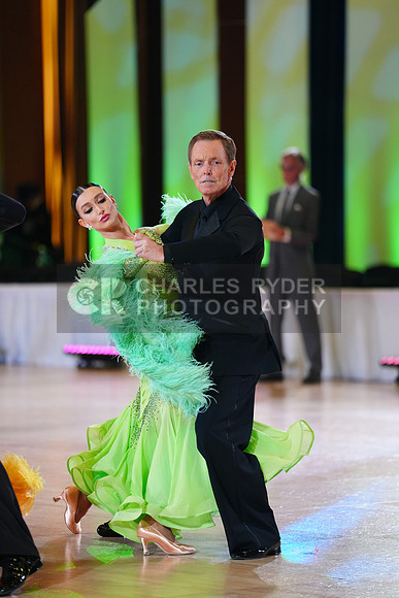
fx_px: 3024
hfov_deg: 7.5
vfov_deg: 11.3
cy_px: 299
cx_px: 200
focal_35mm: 182
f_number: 2.8
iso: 2000
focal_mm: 182
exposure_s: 1/400
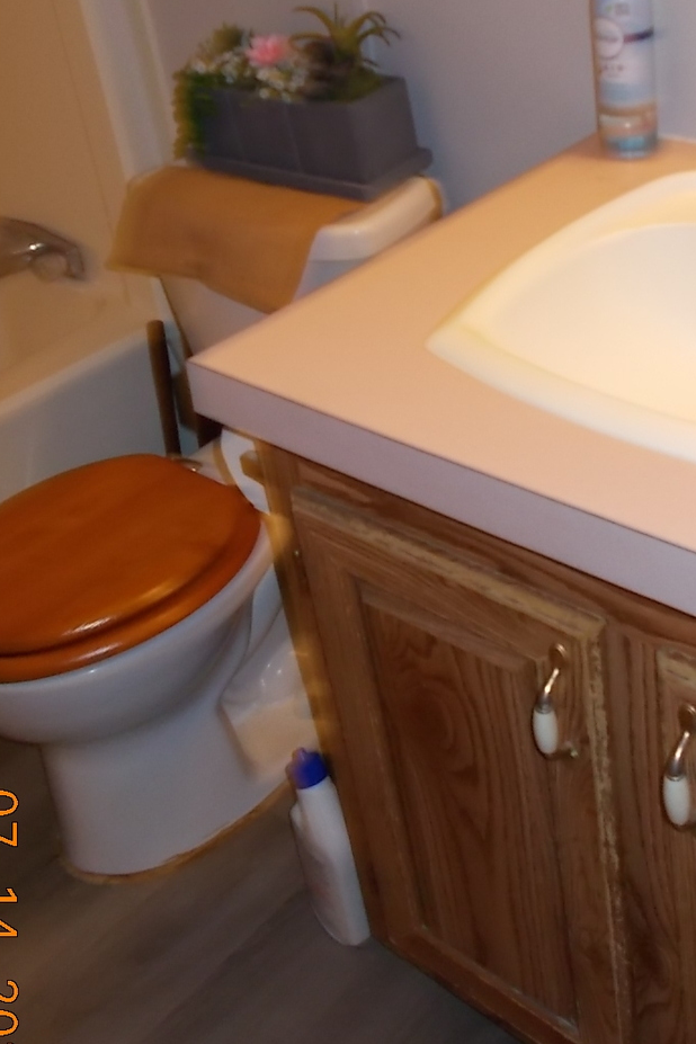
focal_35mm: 42
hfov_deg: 31.6
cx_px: 463
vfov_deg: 45.9
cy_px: 372
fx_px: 1218
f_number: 3.2
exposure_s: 1/25
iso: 200
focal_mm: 4.6
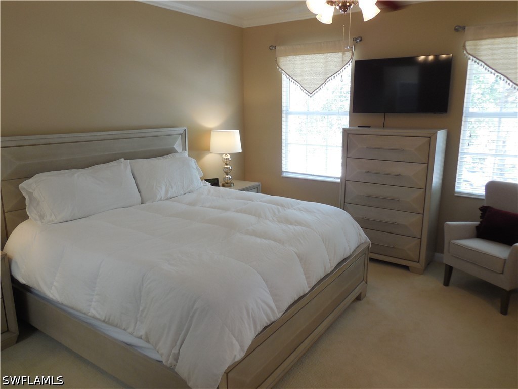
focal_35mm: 25
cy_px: 194
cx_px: 259
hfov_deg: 69.4
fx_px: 374
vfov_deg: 54.9
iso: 160
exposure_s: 1/30
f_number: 3.1
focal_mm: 4.5
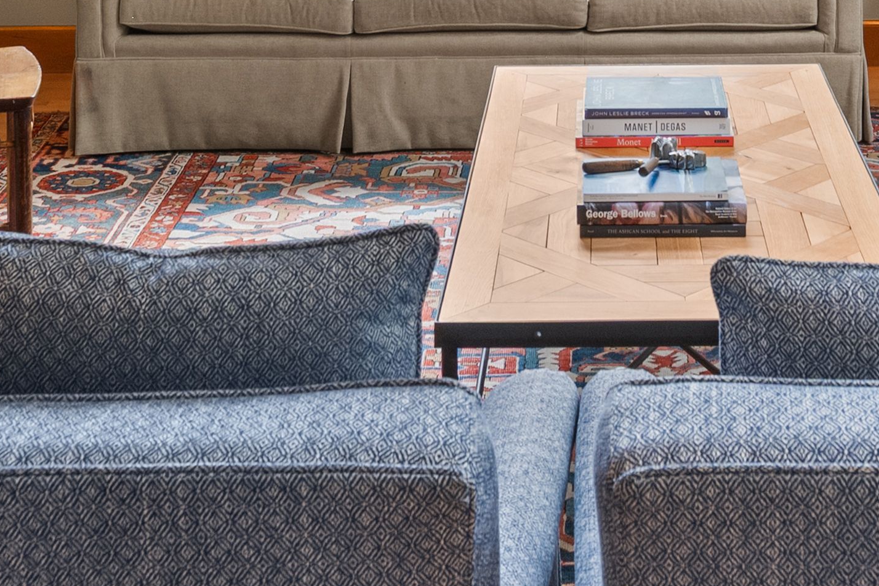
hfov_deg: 27.7
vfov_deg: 16.9
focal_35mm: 72
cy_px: -322
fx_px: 1758
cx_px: 644
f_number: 7.1
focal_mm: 17
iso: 500
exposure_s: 1/13
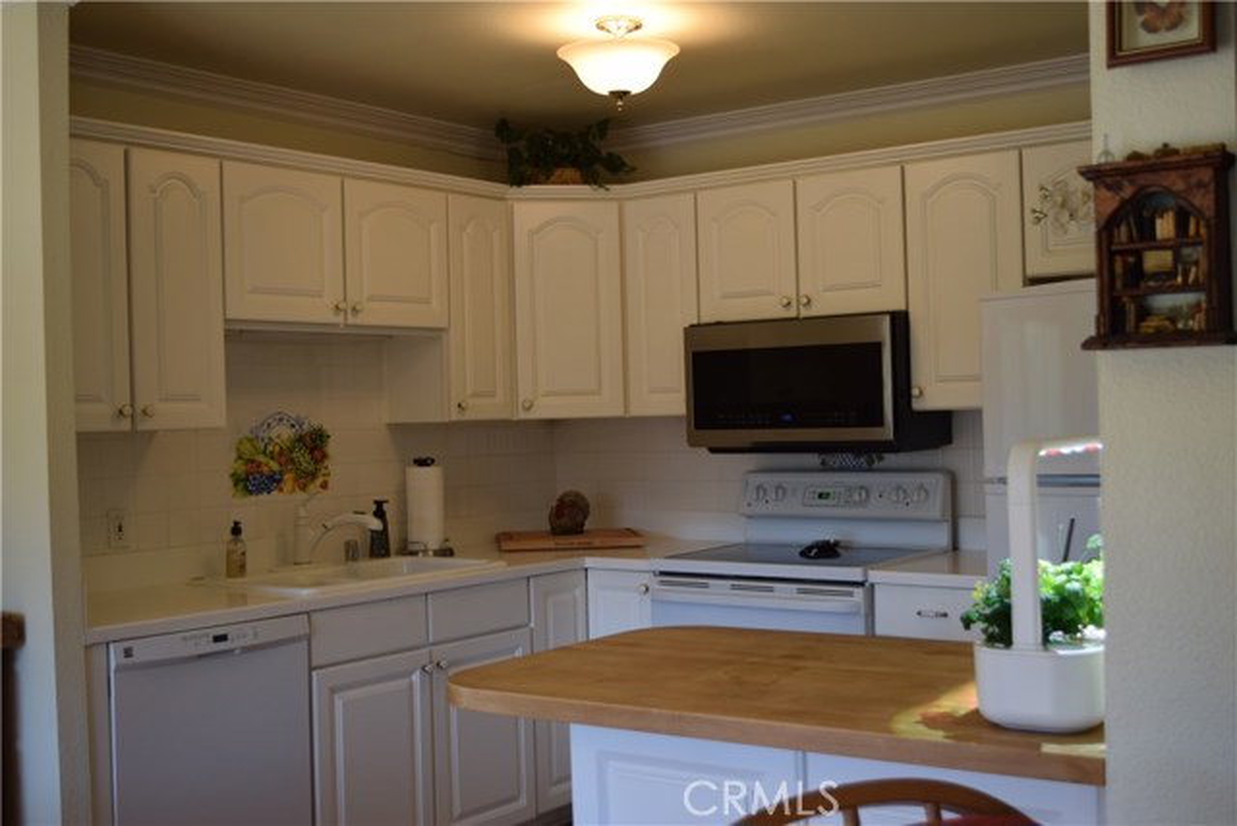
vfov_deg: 30.9
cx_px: 618
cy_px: 413
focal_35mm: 44
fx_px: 1495
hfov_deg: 45.0
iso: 400
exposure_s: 1/80
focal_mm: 29
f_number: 4.5
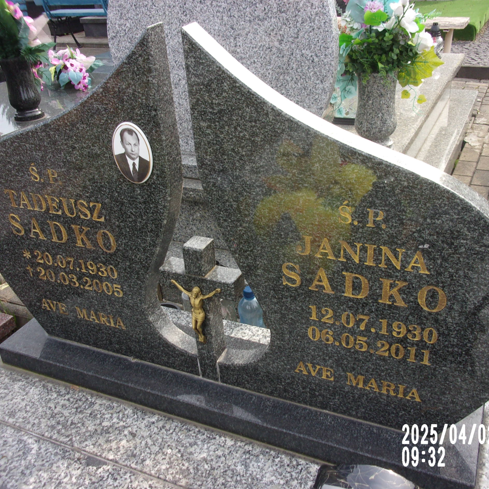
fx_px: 543
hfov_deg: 48.4
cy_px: 249
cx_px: 257
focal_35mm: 34
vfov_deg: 48.4
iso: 80
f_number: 3.9
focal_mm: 5.1
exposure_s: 1/200
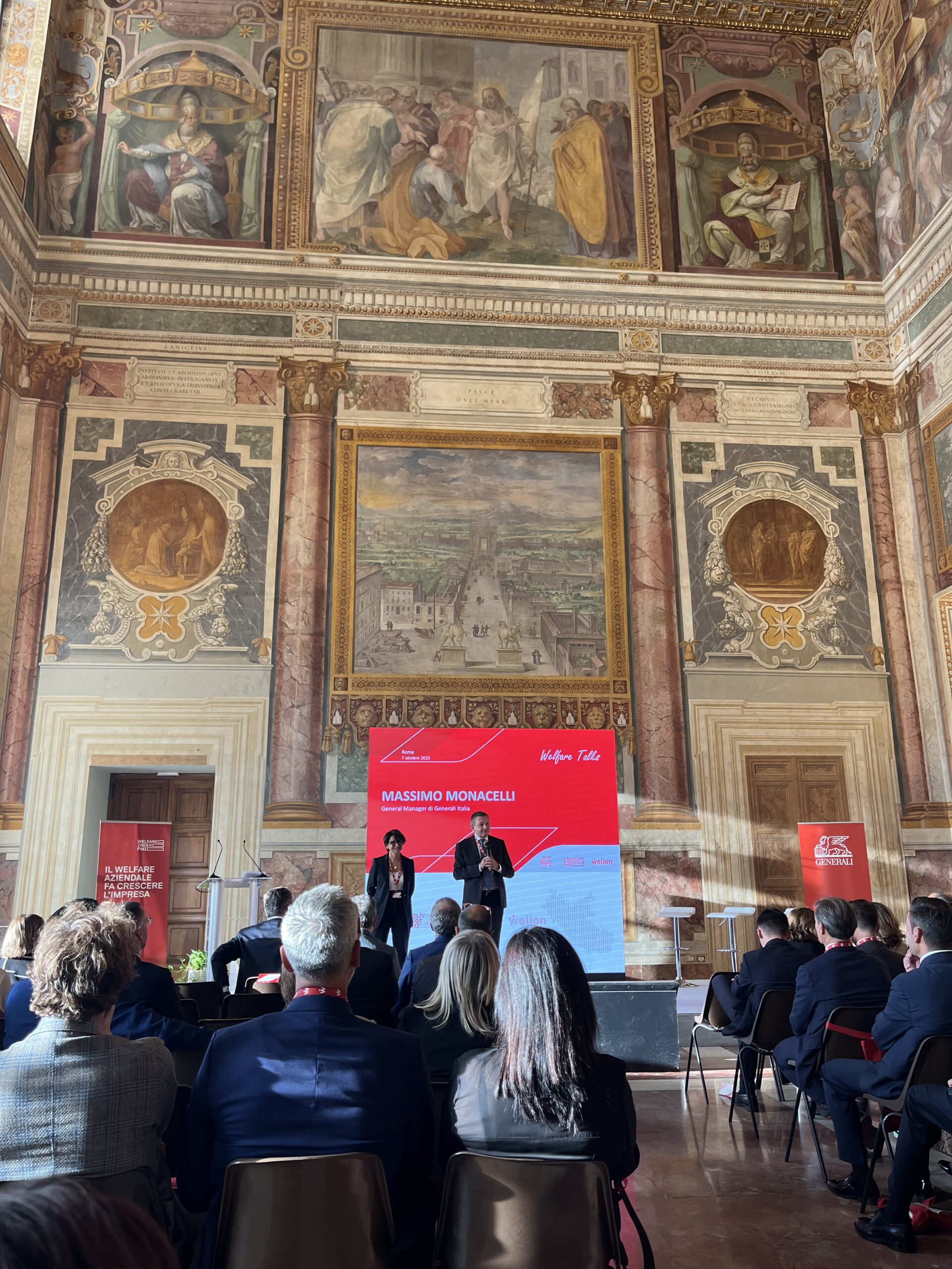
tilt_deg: +14.3
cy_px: 634
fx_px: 953
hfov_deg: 53.1
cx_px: 476
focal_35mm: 26
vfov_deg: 67.3
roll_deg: +1.5
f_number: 1.6
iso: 100
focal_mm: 5.1
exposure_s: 1/122
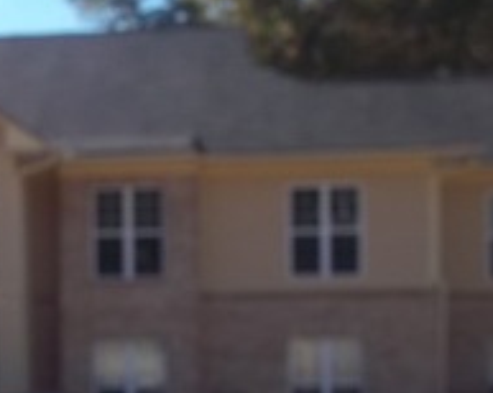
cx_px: 43
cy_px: 375
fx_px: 1210
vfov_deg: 18.1
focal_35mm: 83
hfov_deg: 22.4
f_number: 5.5
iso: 80
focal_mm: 5.7
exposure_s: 1/320
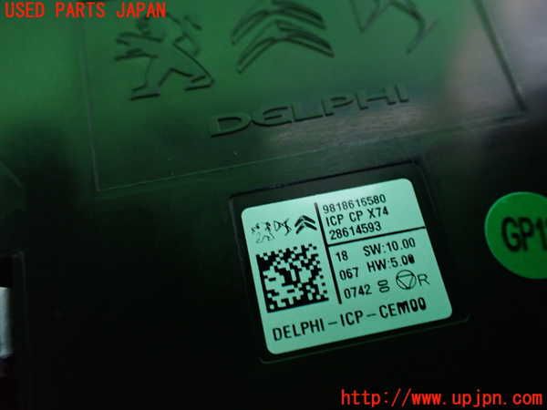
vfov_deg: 46.8
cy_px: 205
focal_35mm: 30
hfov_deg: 60.0
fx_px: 474
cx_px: 274
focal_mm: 5.4
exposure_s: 1/40
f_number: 2.3
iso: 800
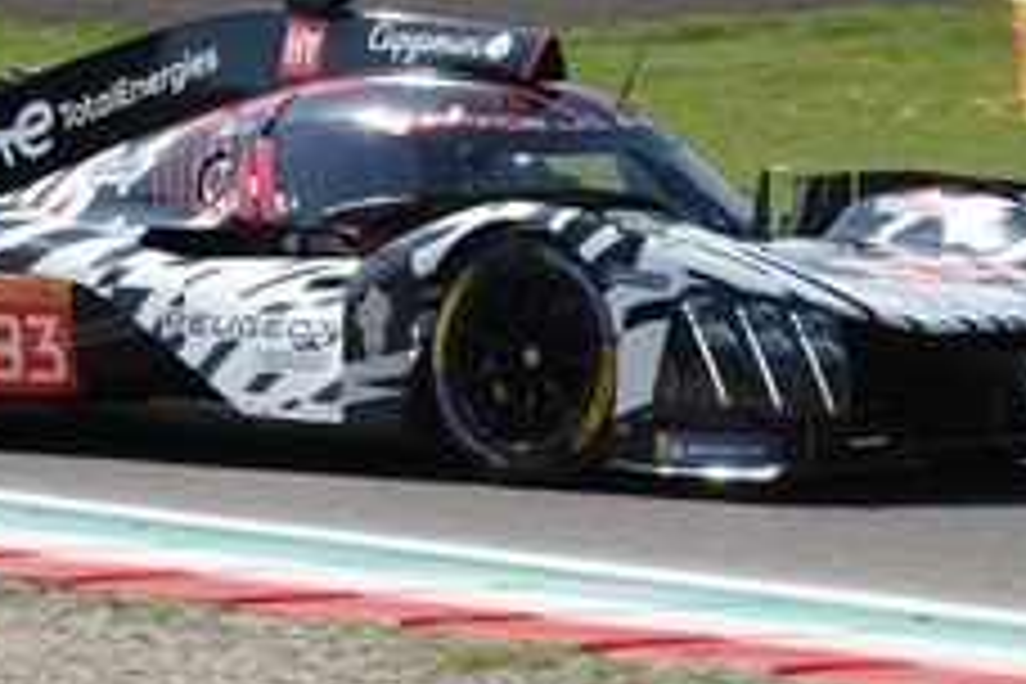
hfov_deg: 4.9
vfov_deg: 3.3
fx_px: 12026
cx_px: 441
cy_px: 450
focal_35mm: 422
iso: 125
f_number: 4.5
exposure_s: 1/1000
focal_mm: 78.39
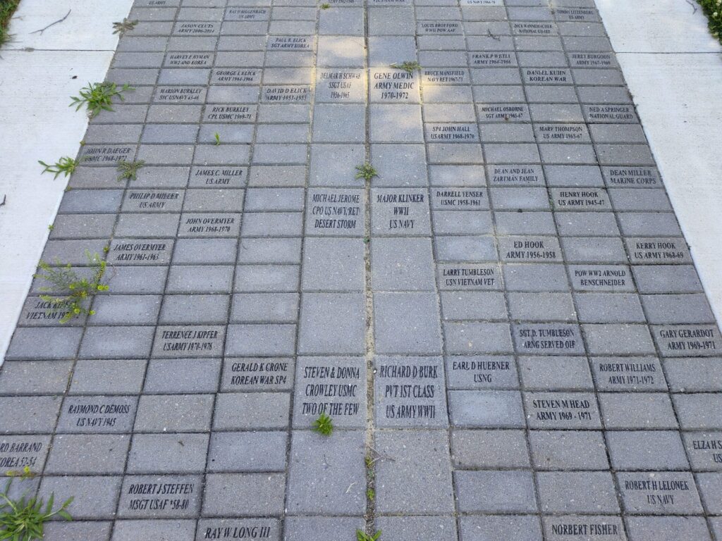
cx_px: 361
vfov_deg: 58.9
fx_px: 480
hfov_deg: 73.9
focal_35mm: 23
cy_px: 270
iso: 100
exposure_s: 1/205
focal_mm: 5.56
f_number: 1.8
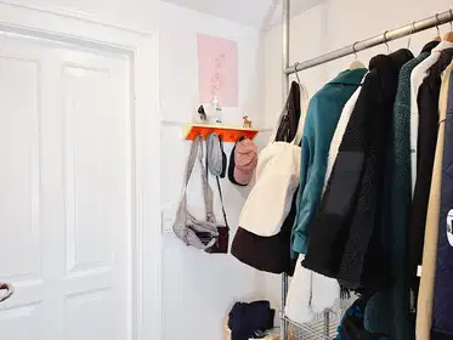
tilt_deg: -0.6
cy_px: 170
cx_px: 226
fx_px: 340
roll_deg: +0.2
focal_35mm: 26
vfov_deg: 53.1
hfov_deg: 67.3
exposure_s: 1/50
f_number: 1.6
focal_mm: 5.1
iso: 320
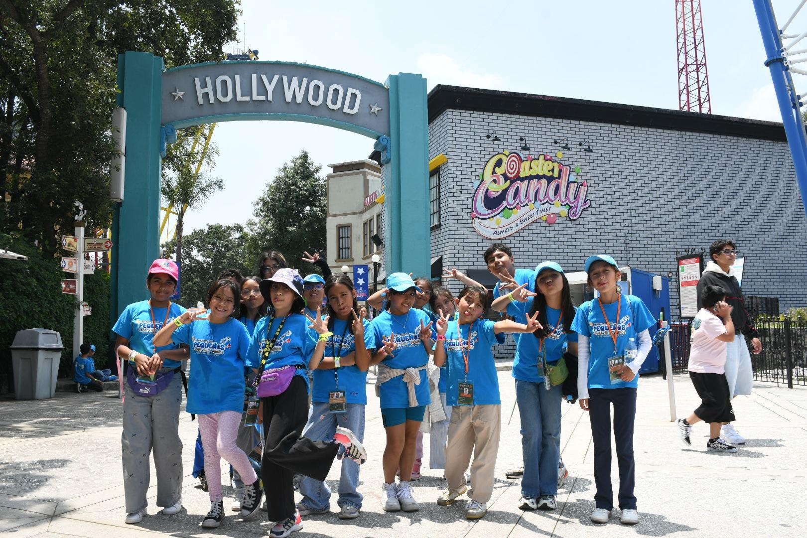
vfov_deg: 47.9
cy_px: 269
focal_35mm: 27
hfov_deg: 67.4
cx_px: 404
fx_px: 605
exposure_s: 1/160
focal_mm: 18
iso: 160
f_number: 10
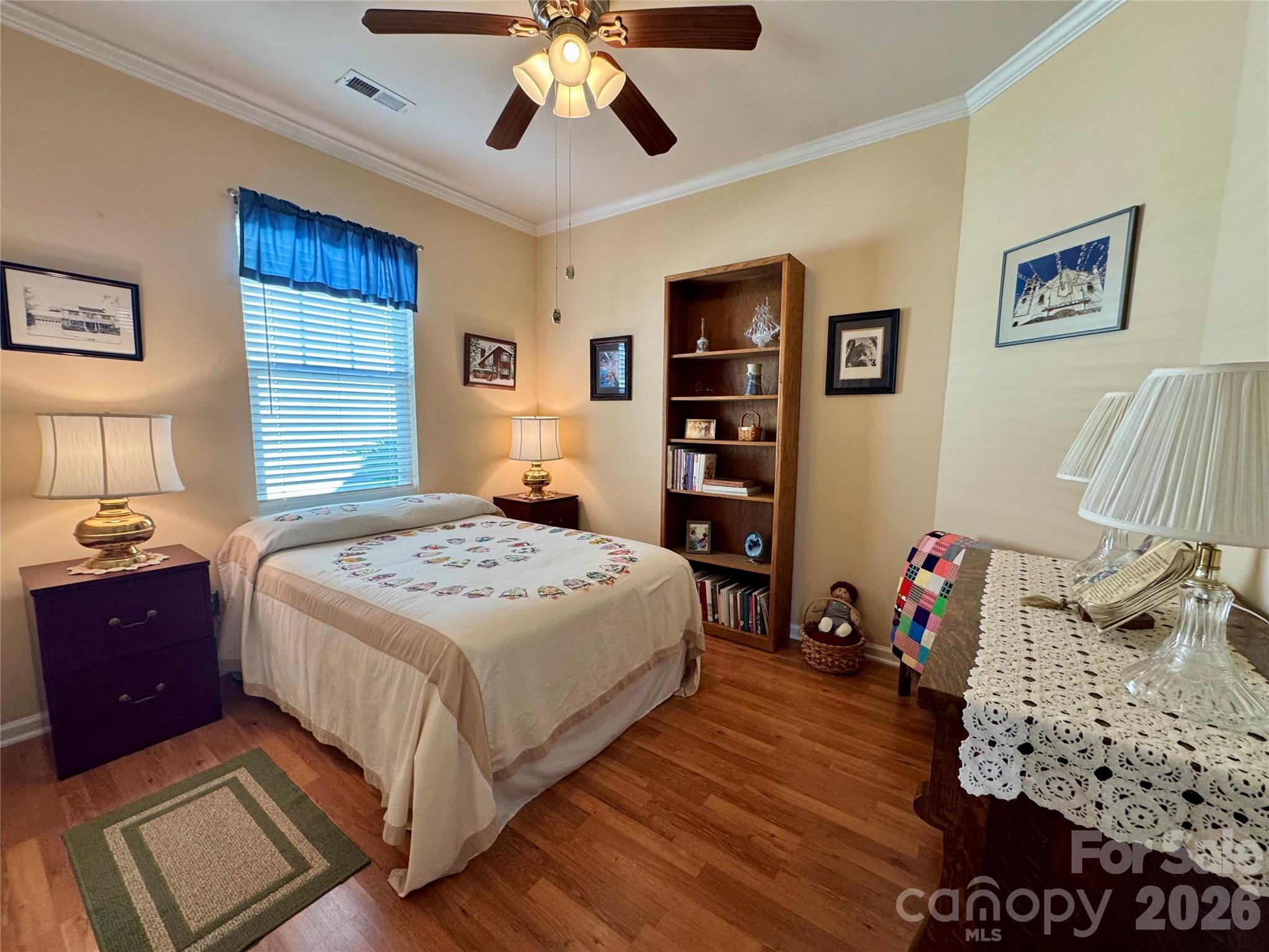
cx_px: 634
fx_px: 513
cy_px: 476
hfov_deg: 102.1
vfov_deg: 85.7
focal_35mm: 14
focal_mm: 2.22
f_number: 2.2
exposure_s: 1/120
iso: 250
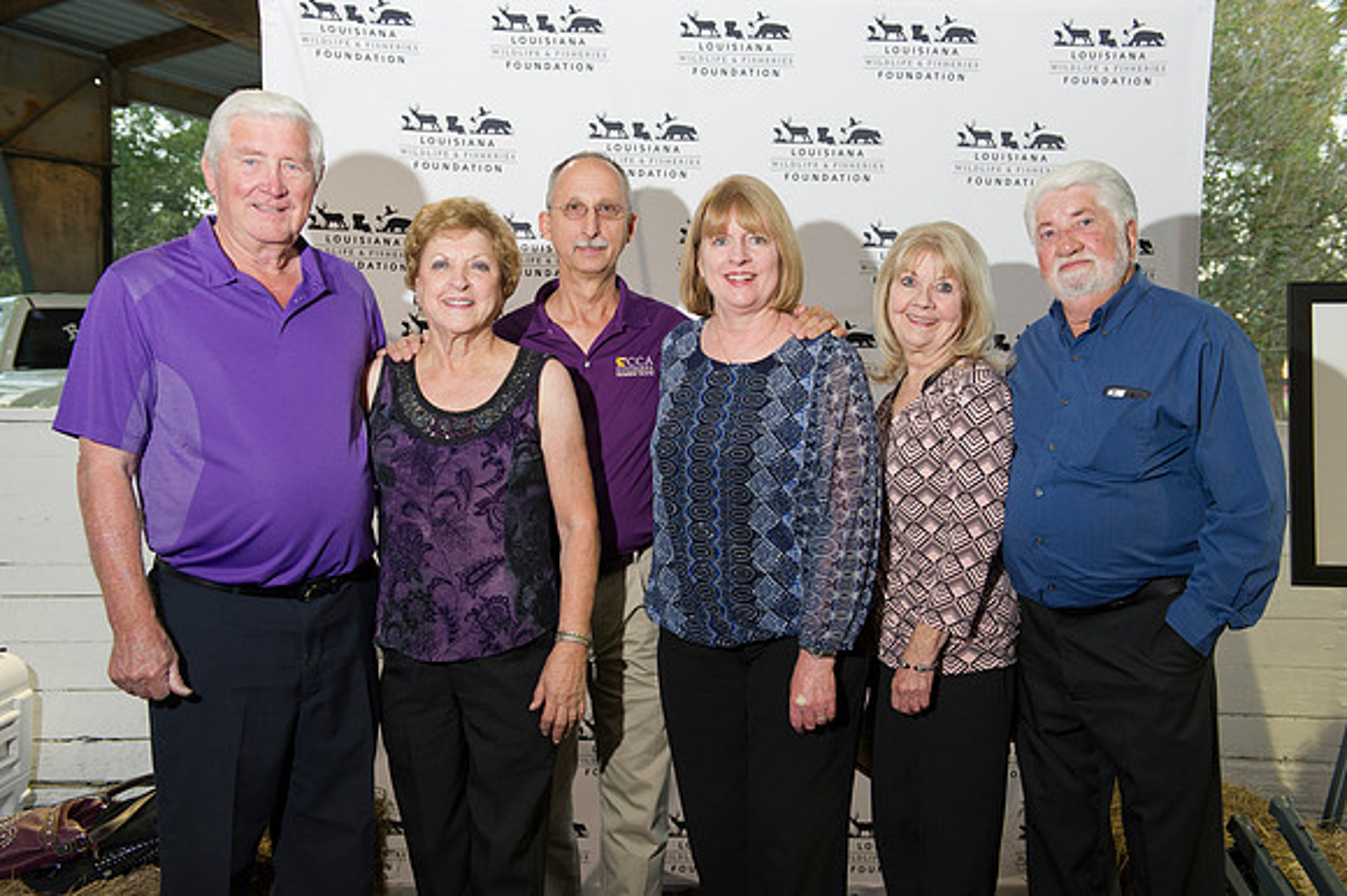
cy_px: 448
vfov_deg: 35.0
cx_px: 674
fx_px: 1421
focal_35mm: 38
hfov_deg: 50.7
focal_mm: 38
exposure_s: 1/80
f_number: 4.5
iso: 800
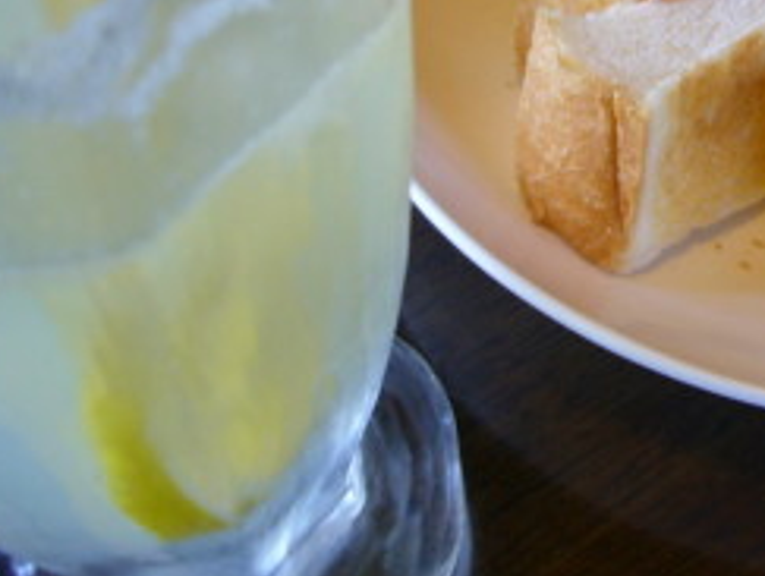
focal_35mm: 69
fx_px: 1527
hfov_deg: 27.6
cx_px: 611
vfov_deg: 20.9
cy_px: 60
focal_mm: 5.8
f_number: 2.8
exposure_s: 1/20
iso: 100
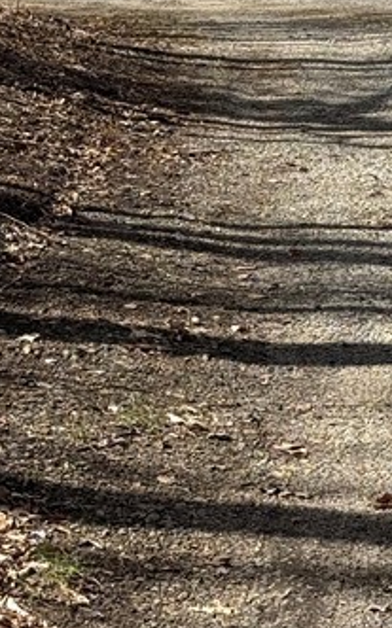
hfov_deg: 8.3
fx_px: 2688
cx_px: 350
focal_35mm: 157
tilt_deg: -5.7
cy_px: 161
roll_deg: +0.3
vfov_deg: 13.3
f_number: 1.78
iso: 64
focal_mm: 6.76
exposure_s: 1/2033
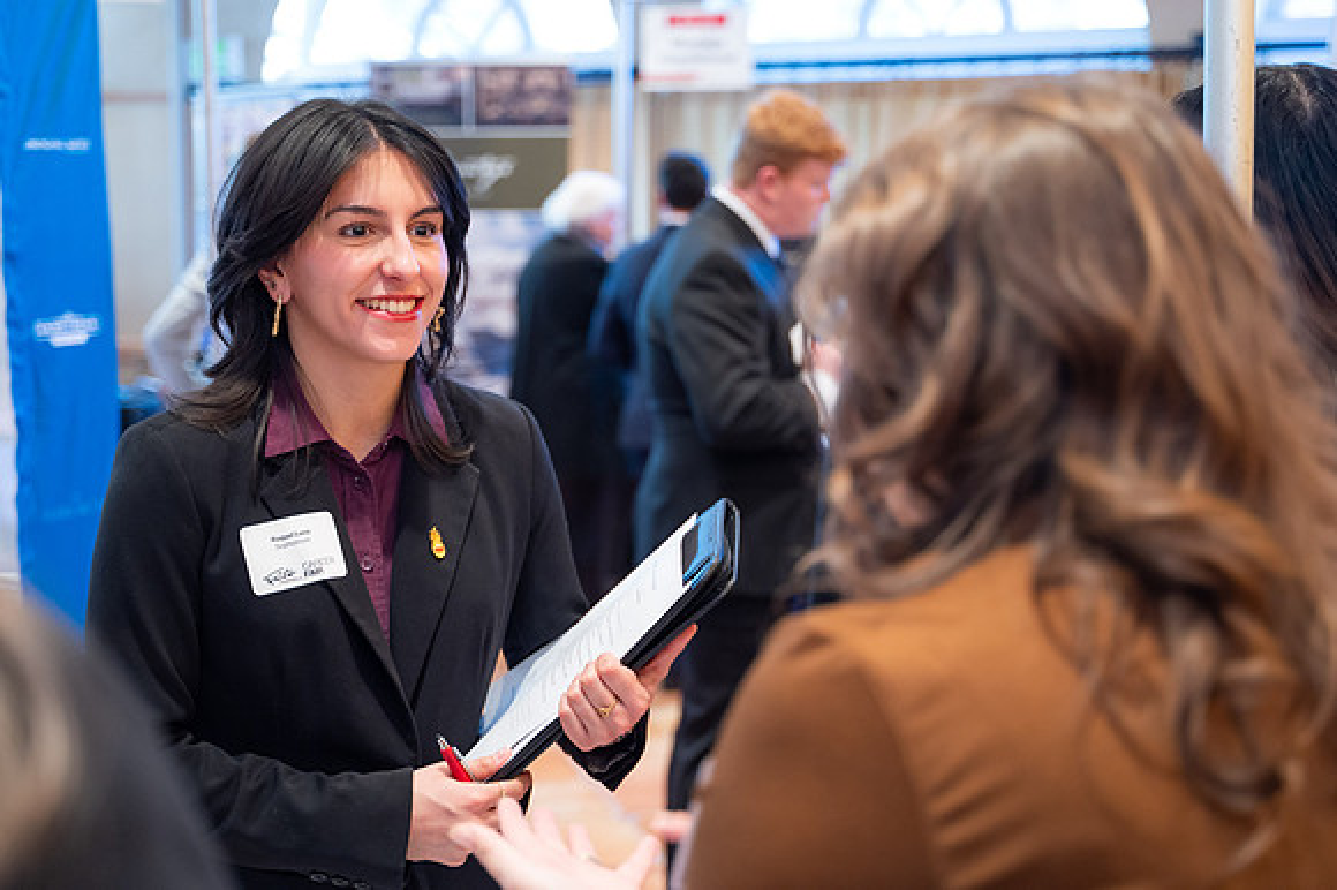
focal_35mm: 51
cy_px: 445
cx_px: 668
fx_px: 1893
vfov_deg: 26.5
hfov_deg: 38.9
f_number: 2.8
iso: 2000
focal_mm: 51
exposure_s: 1/60
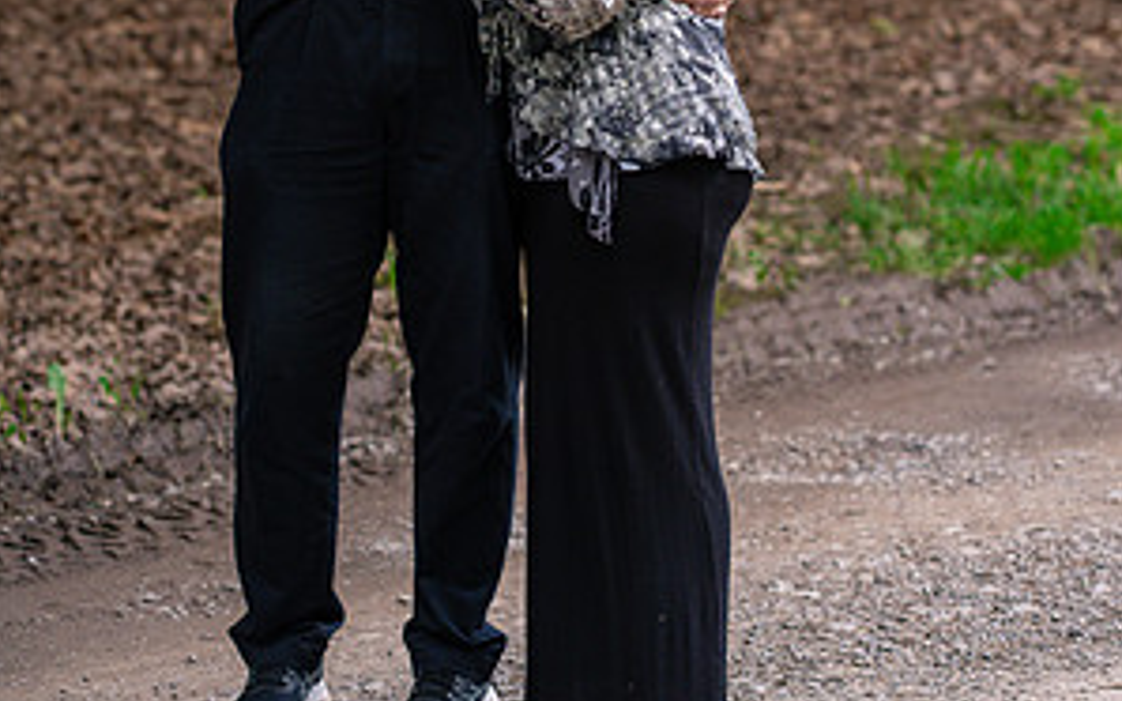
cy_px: 23
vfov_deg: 9.9
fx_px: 4004
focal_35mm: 131
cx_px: 561
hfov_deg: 16.0
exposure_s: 1/250
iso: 800
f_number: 3.2
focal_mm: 85
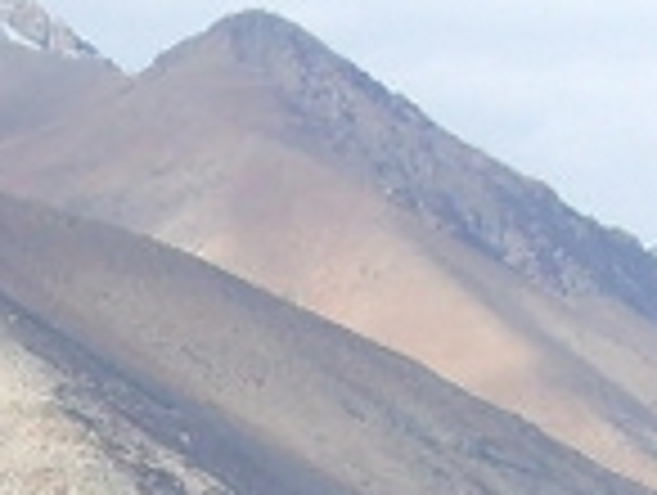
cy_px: 801
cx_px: -99
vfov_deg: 6.4
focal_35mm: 230
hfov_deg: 8.5
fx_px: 4373
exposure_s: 1/180
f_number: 7.1
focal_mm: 5.8
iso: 80
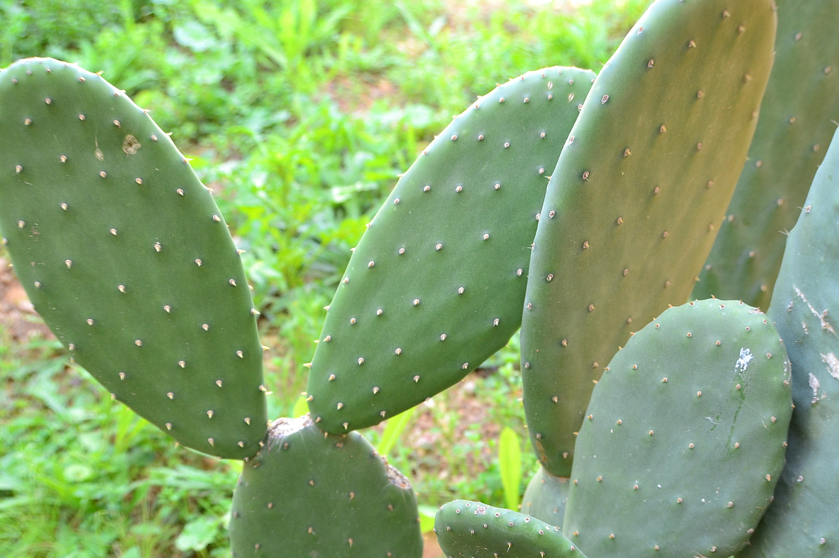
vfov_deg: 20.9
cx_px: 385
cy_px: 339
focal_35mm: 65
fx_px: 1514
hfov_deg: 31.0
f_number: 4.5
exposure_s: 1/30
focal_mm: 32
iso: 200
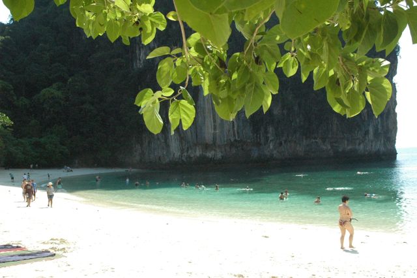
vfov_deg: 36.8
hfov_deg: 53.2
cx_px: 208
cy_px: 139
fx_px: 417
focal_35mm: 36
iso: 1600
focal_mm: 24
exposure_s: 1/800
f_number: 13
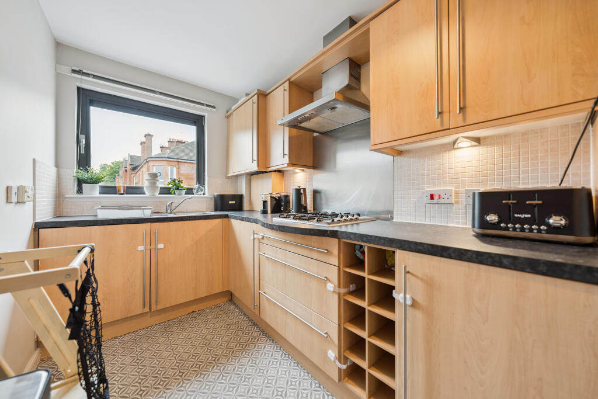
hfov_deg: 108.3
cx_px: 299
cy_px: 200
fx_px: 216
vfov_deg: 85.4
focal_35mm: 13
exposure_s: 1/40
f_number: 3.2
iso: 320
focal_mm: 13
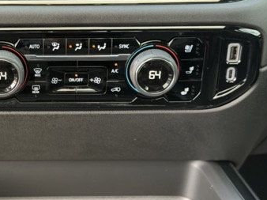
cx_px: 24
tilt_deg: -25.5
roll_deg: +0.2
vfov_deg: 16.2
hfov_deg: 21.1
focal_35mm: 91
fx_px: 701
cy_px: 96
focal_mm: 6.76
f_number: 1.78
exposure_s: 1/75
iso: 200
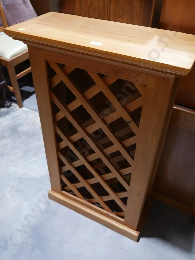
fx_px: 240
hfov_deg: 44.2
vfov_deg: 56.8
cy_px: 130
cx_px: 98
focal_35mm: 32
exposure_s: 1/60
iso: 640
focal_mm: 16
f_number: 3.6
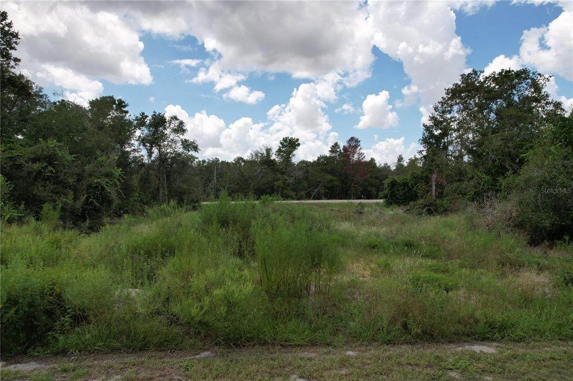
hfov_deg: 78.6
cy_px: 190
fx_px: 350
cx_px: 286
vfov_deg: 57.2
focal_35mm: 22
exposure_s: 1/120
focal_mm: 8.38
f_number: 2.8
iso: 100
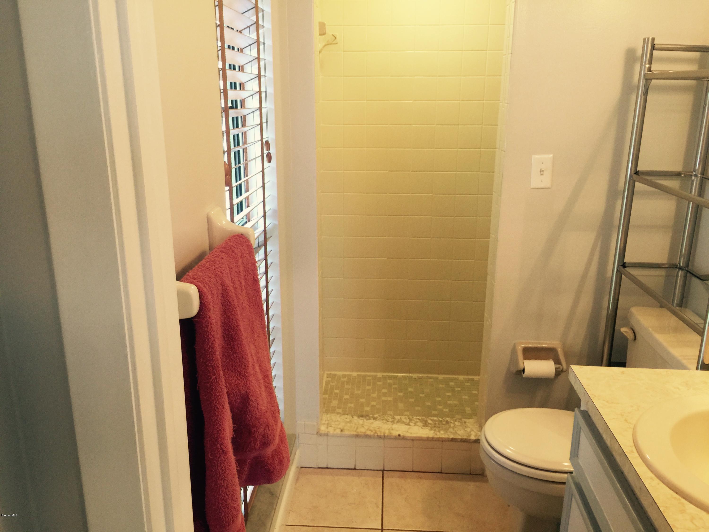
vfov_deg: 48.2
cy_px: 266
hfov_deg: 61.7
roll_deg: -0.1
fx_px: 594
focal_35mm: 29
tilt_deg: -15.1
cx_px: 354
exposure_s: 1/15
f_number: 2.2
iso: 64
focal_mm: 4.15
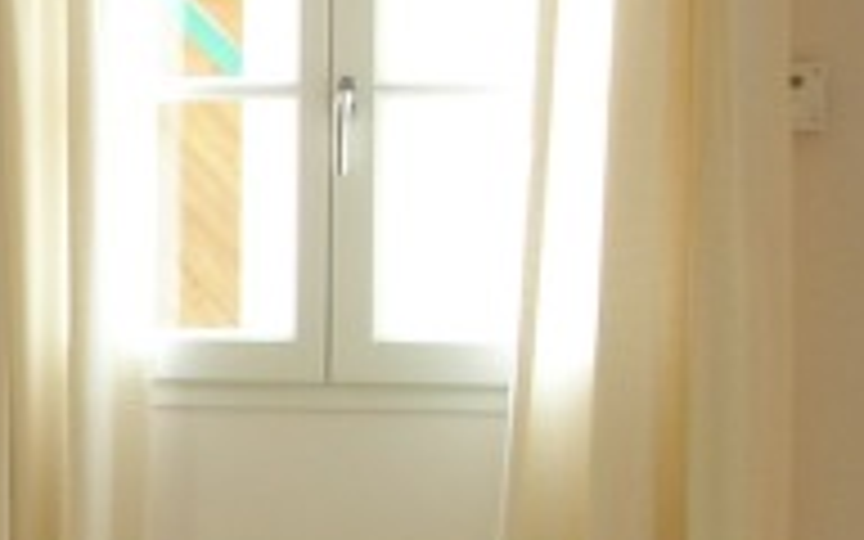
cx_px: -594
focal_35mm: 168
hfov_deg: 11.7
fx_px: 3956
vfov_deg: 7.7
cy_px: 734
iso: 50
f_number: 3.2
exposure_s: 1/25.1
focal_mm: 6.3
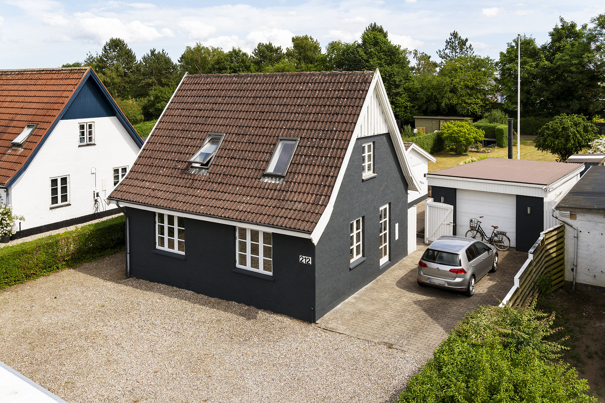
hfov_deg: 61.9
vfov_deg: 43.6
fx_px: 504
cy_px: 202
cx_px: 302
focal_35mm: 30
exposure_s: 1/250
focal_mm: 20
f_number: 8
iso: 200
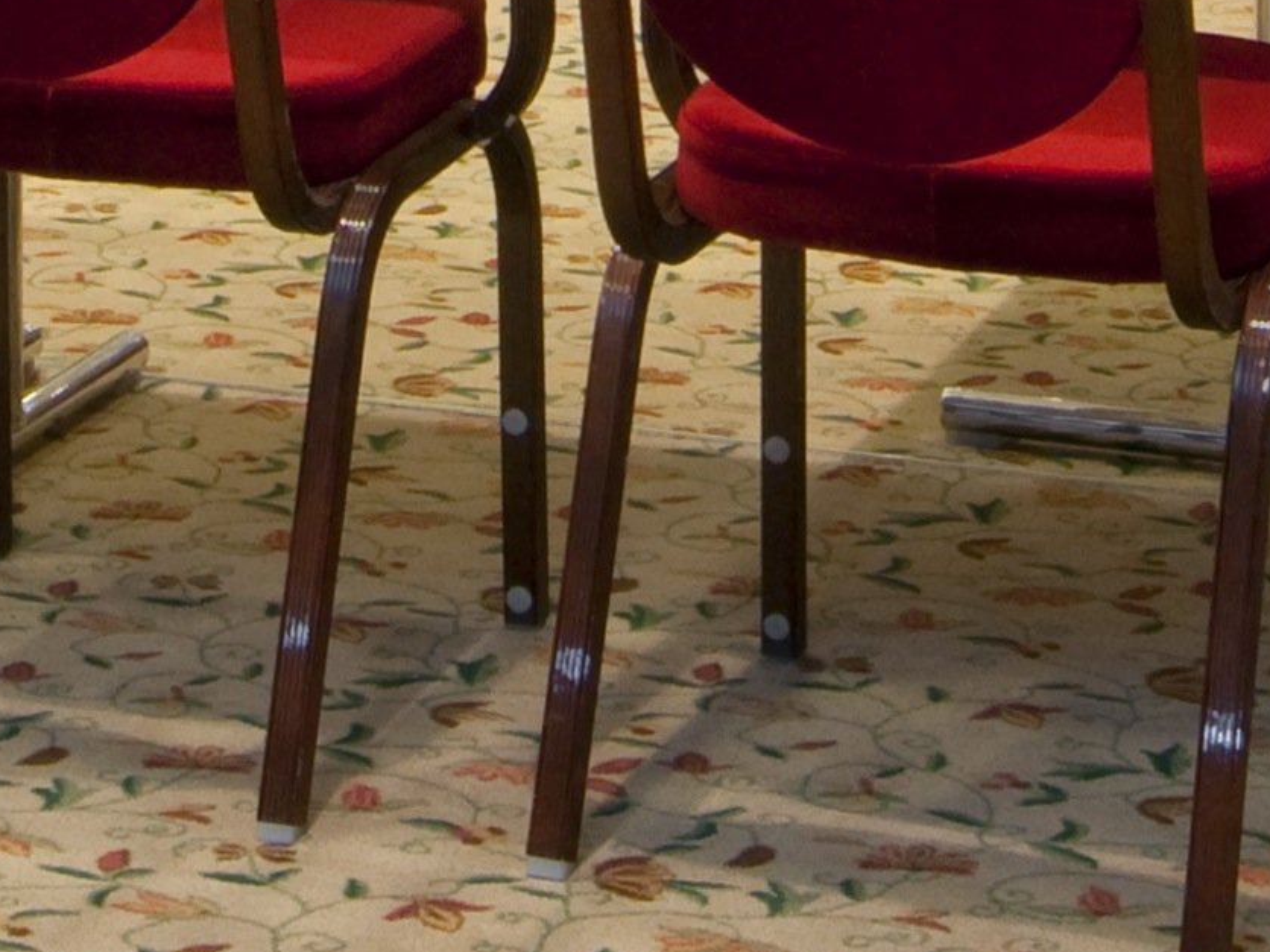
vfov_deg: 10.1
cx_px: 59
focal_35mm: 133
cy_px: -1114
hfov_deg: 14.6
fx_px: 4880
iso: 200
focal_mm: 18
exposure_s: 1/4
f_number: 11
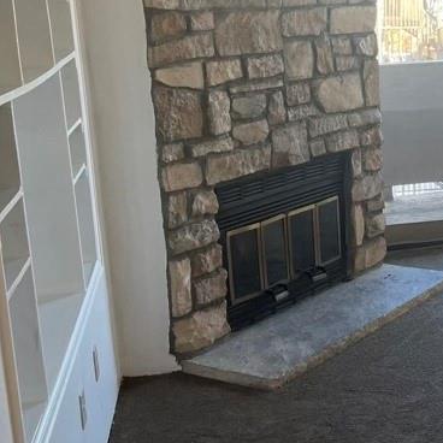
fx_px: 912
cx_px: 548
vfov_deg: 27.2
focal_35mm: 63
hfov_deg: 24.4
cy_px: 176
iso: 80
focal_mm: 5.1
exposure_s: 1/120
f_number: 1.6
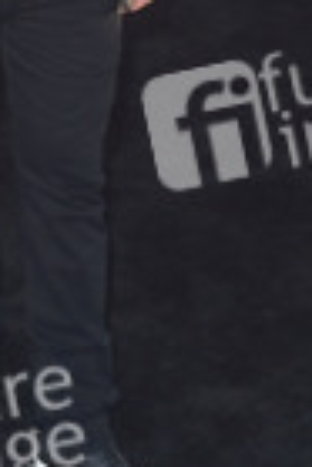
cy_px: -57
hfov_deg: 12.5
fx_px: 1413
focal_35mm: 109
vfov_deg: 18.0
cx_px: 12
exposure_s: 1/250
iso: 500
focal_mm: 38
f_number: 6.3
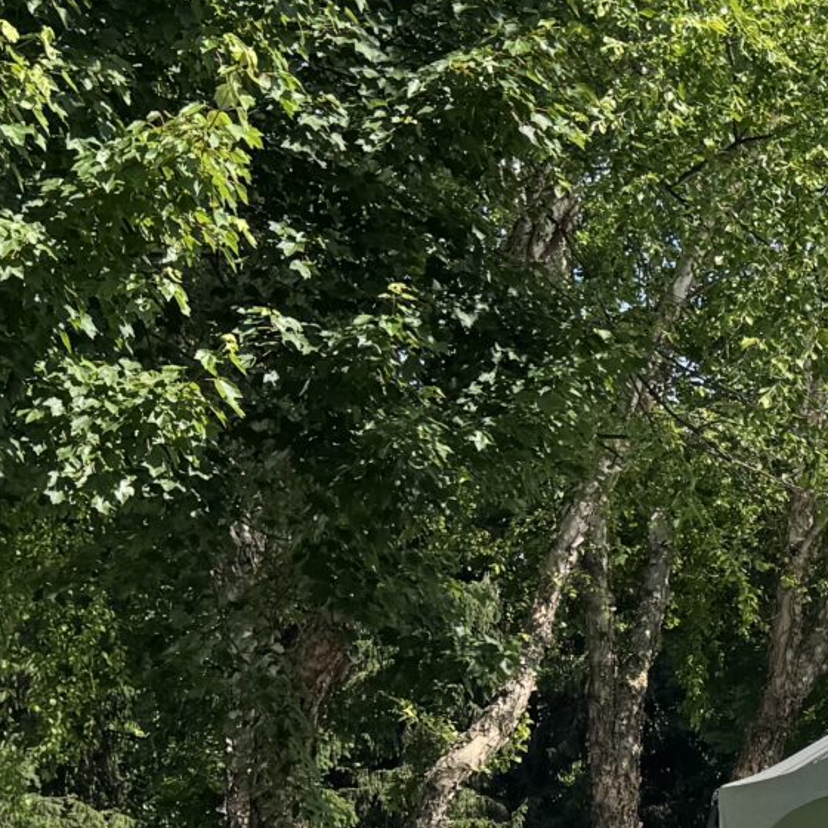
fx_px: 2625
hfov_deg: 15.9
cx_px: 1381
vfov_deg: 17.8
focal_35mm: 97
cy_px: 670
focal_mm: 6.76
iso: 80
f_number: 1.78
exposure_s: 1/2604
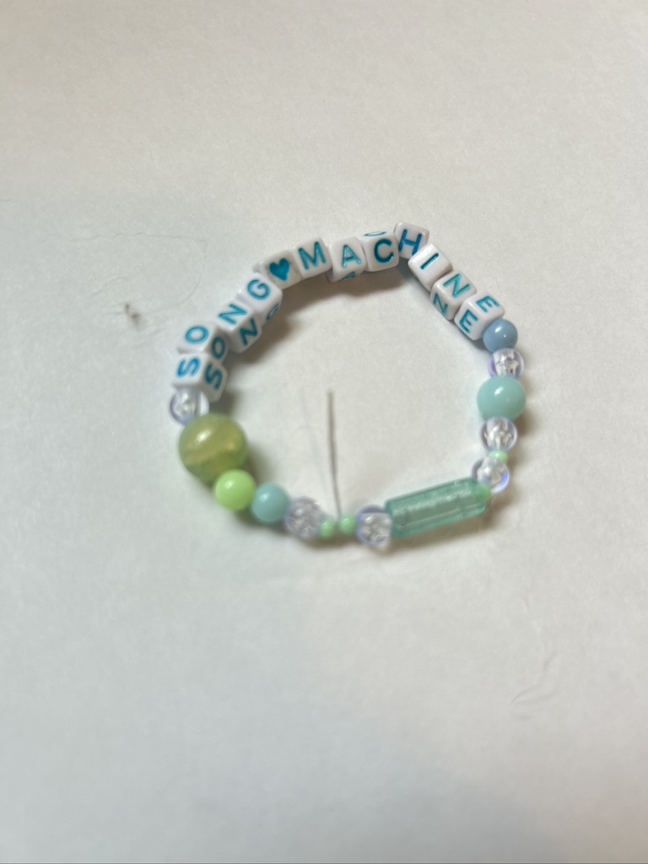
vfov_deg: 67.3
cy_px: 432
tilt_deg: -61.4
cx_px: 324
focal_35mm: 26
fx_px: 649
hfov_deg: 53.1
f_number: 1.5
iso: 100
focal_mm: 5.7
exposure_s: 1/60
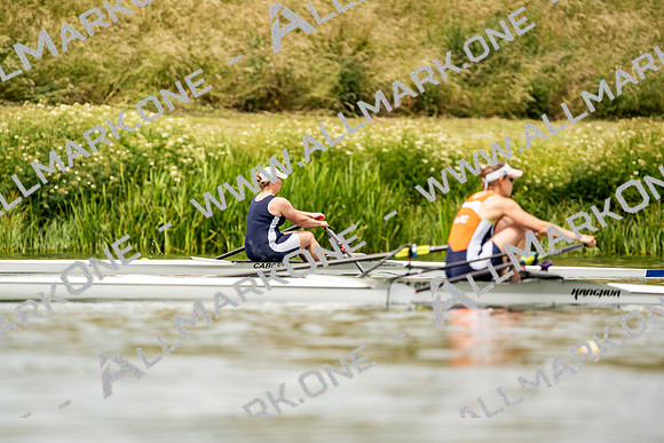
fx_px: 11069
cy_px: 222
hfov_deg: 3.4
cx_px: 332
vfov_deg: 2.3
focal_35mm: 600
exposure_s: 1/2000
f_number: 6.3
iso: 320
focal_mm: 600
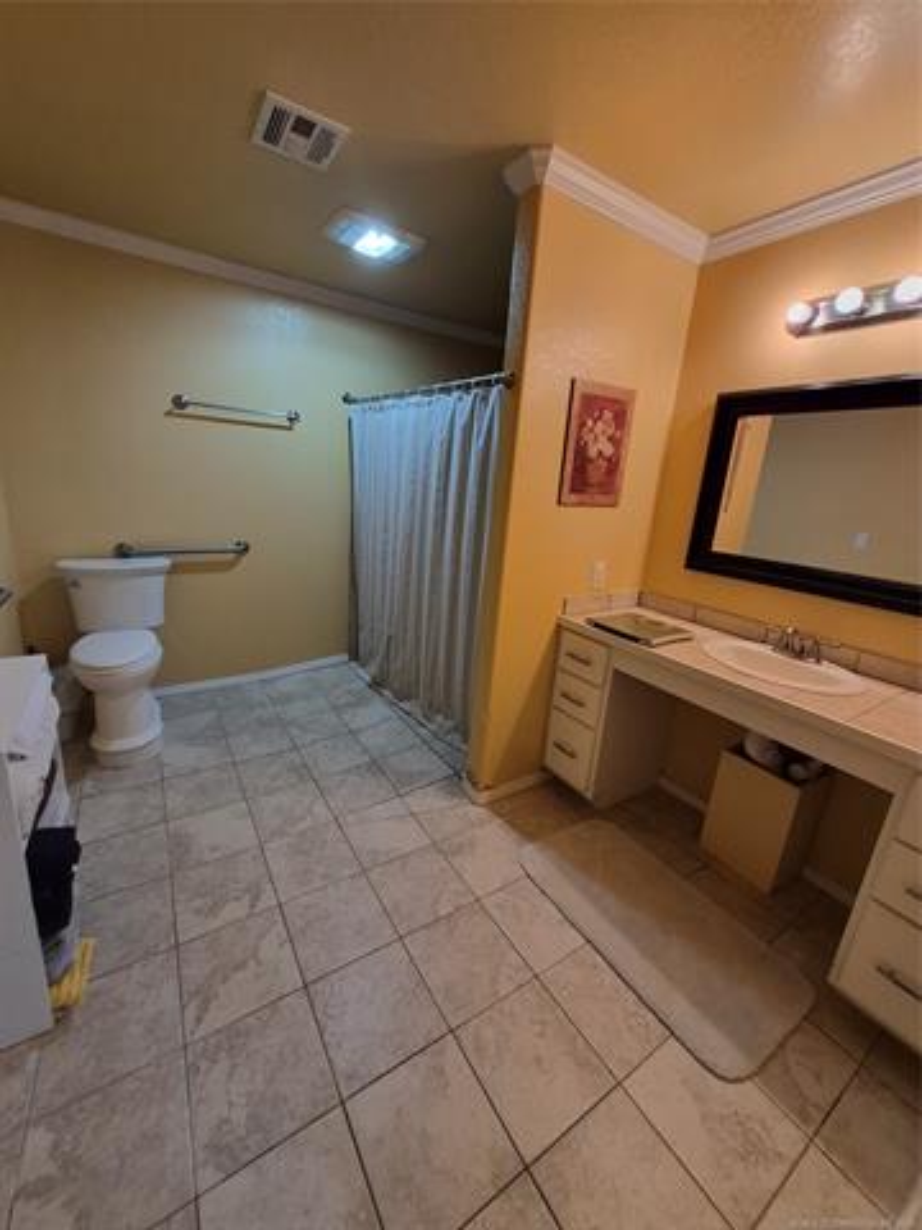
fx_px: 462
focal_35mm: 13
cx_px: 461
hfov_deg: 89.9
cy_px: 615
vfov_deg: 106.2
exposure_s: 1/60
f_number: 2.2
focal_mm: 1.74
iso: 250
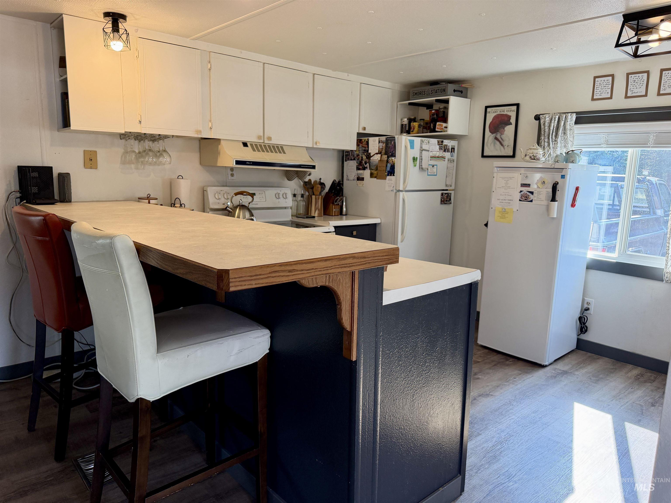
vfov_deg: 56.8
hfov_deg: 71.6
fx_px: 465
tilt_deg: -9.3
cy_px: 252
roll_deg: +0.0
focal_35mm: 24
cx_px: 336
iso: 160
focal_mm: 6.76
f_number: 1.78
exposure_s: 1/210
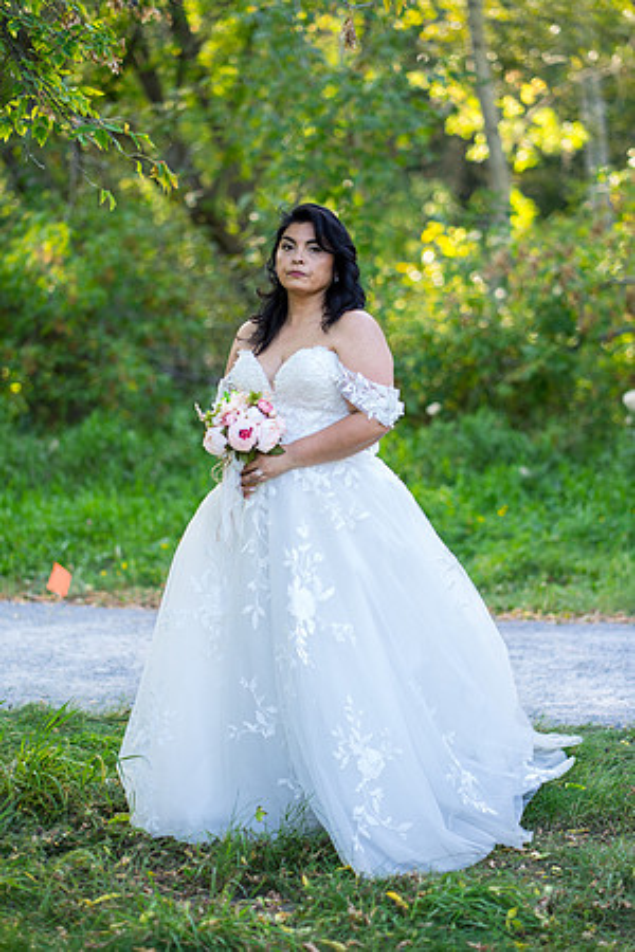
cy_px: 476
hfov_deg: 16.1
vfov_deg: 23.9
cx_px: 318
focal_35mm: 85
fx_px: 2249
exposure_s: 1/400
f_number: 2.2
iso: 250
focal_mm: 85
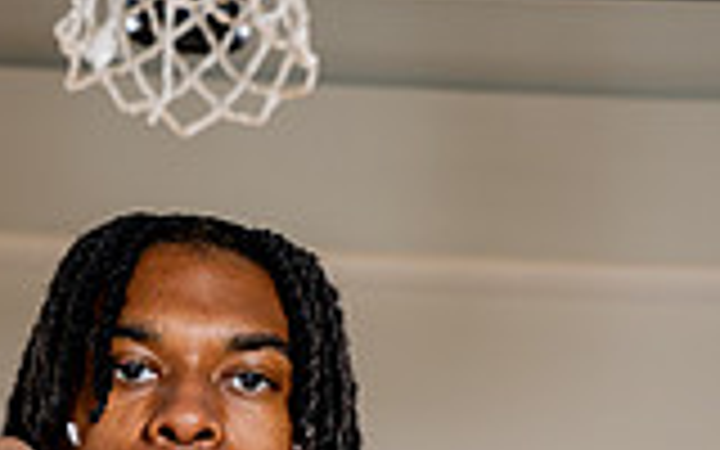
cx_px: 153
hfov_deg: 13.2
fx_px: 3100
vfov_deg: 7.9
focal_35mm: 158
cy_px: 968
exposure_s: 1/250
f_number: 8
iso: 250
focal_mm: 55
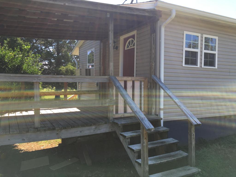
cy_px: 88
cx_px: 118
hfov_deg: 61.7
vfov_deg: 48.2
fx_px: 198
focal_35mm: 29
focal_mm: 4.15
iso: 25
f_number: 2.2
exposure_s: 1/481
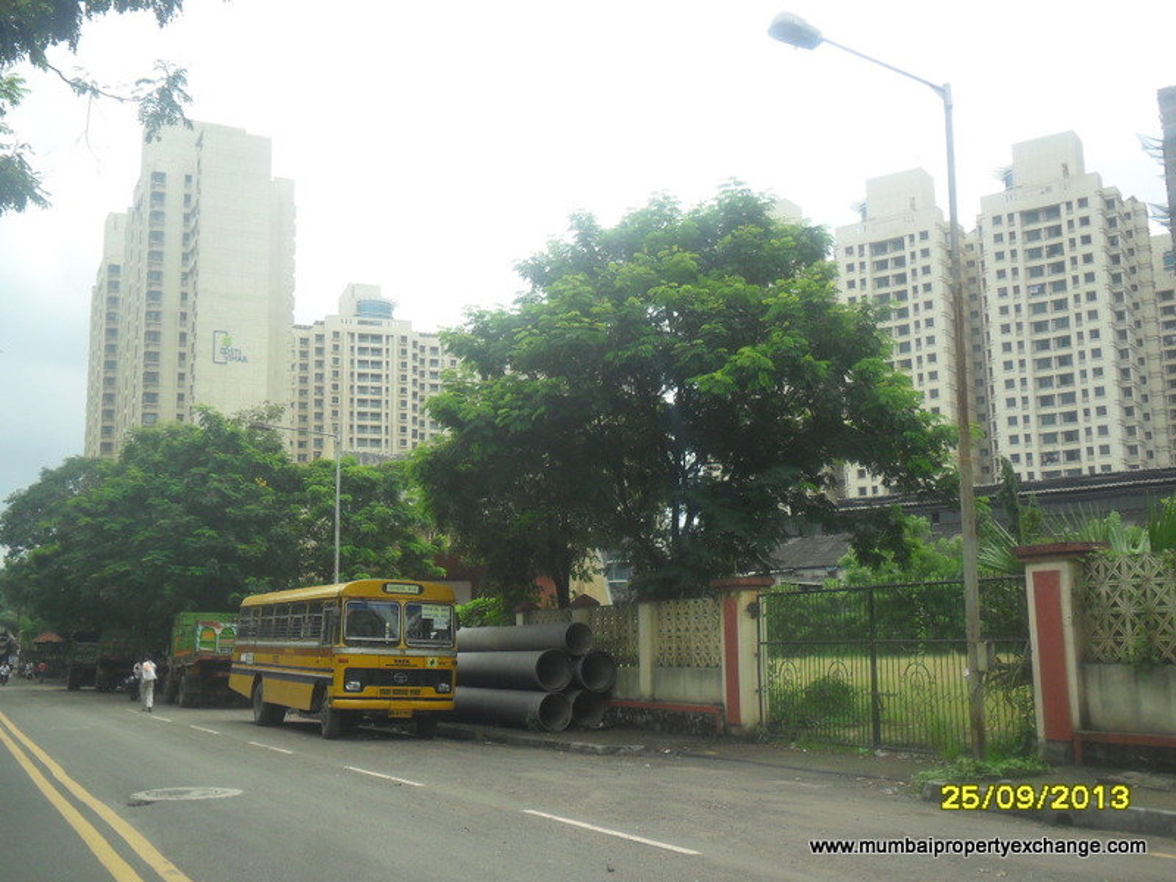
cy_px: 441
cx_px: 588
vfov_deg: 38.7
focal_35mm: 37
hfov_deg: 50.1
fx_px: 1257
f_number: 4
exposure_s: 1/750
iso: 100
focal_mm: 6.6
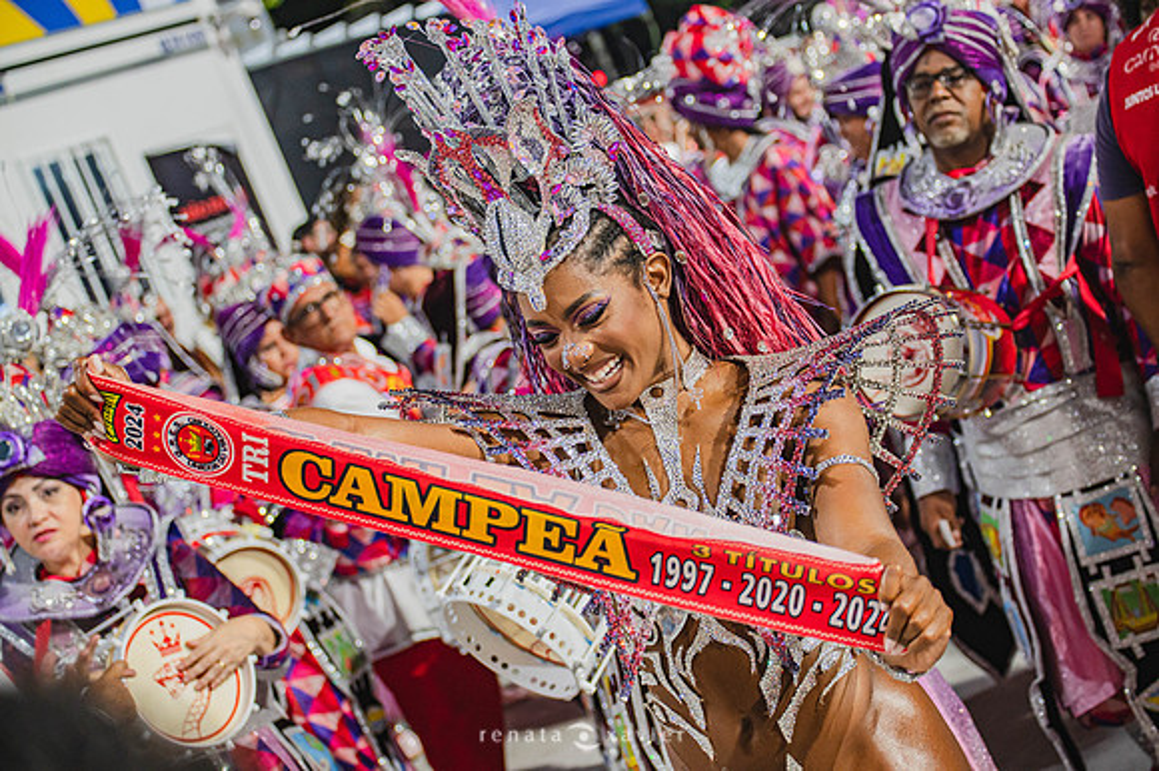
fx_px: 2252
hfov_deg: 28.9
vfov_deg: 19.4
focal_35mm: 70
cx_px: 580
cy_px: 386
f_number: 4.5
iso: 2500
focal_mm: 70
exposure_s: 1/160
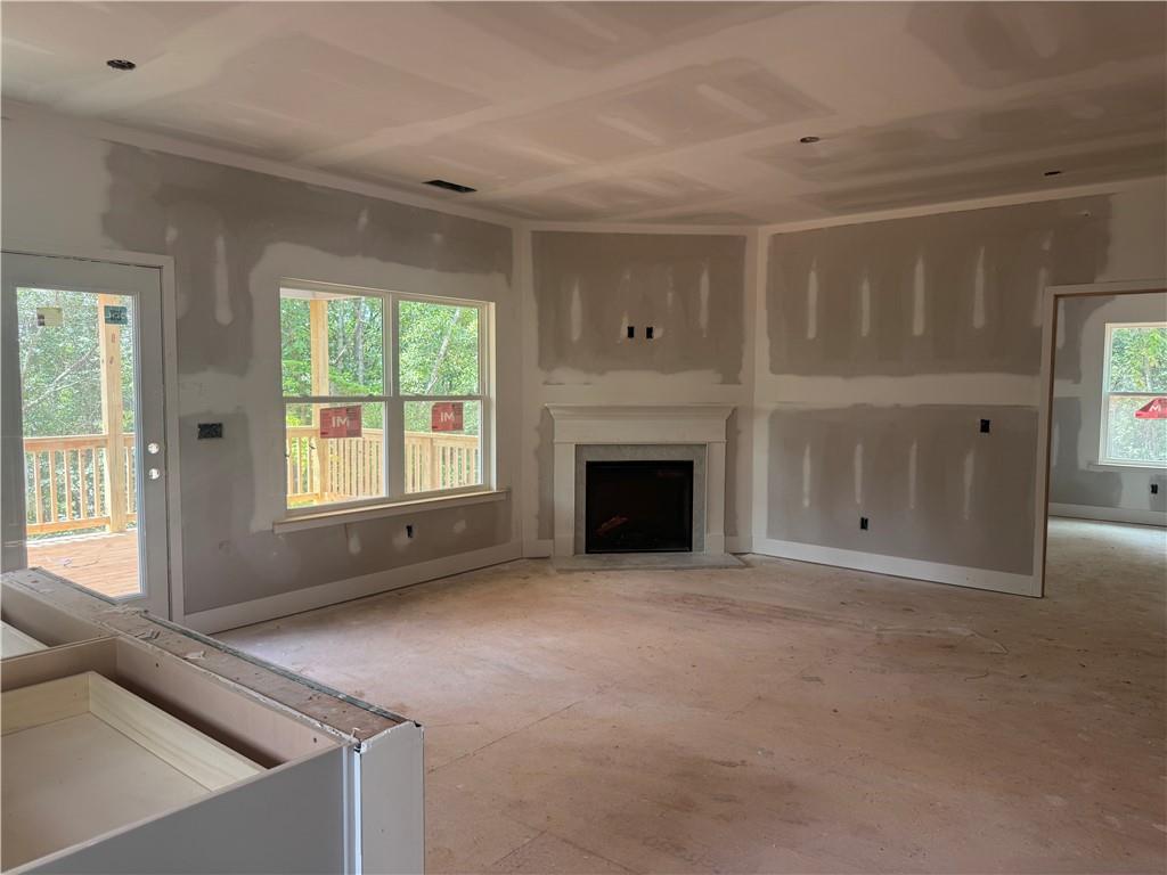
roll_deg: -0.3
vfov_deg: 56.8
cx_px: 584
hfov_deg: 71.6
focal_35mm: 24
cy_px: 438
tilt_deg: -3.2
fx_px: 809
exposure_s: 1/121
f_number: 1.78
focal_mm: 6.76
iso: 80
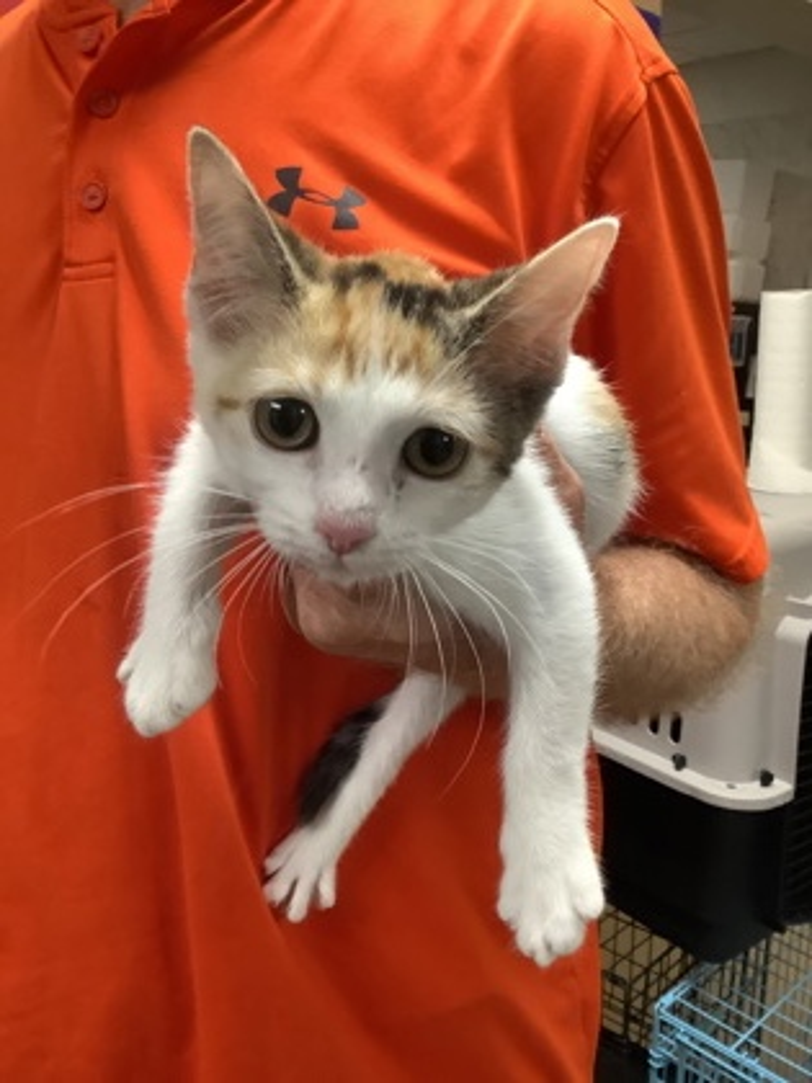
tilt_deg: -13.3
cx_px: 406
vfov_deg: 58.4
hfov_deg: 45.4
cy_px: 542
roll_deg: -2.3
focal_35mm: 31
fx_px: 970
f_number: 2.4
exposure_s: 1/60
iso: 250
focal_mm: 3.3
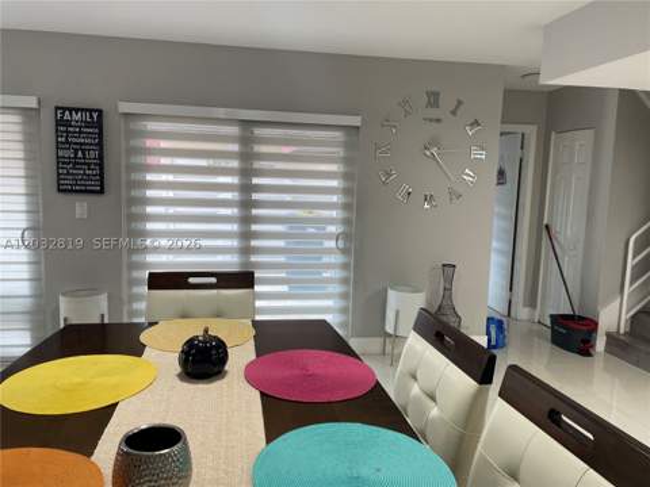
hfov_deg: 67.3
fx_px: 488
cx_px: 325
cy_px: 244
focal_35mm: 26
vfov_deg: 53.1
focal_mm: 4.2
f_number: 1.6
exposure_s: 1/120
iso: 125
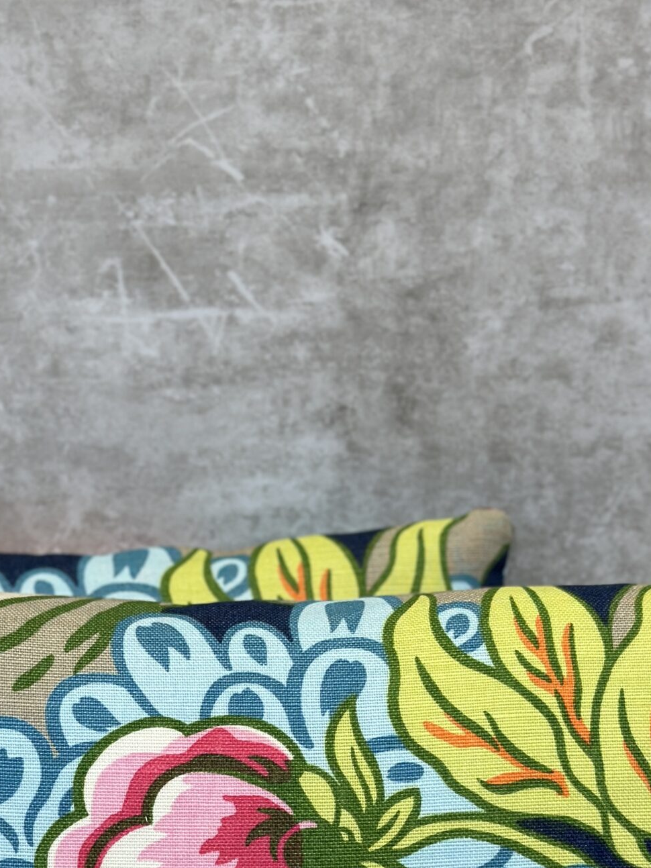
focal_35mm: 95
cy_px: 858
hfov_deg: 15.5
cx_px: 197
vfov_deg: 20.0
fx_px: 2382
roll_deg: +1.0
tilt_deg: -15.5
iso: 64
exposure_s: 1/149
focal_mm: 6.86
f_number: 1.78
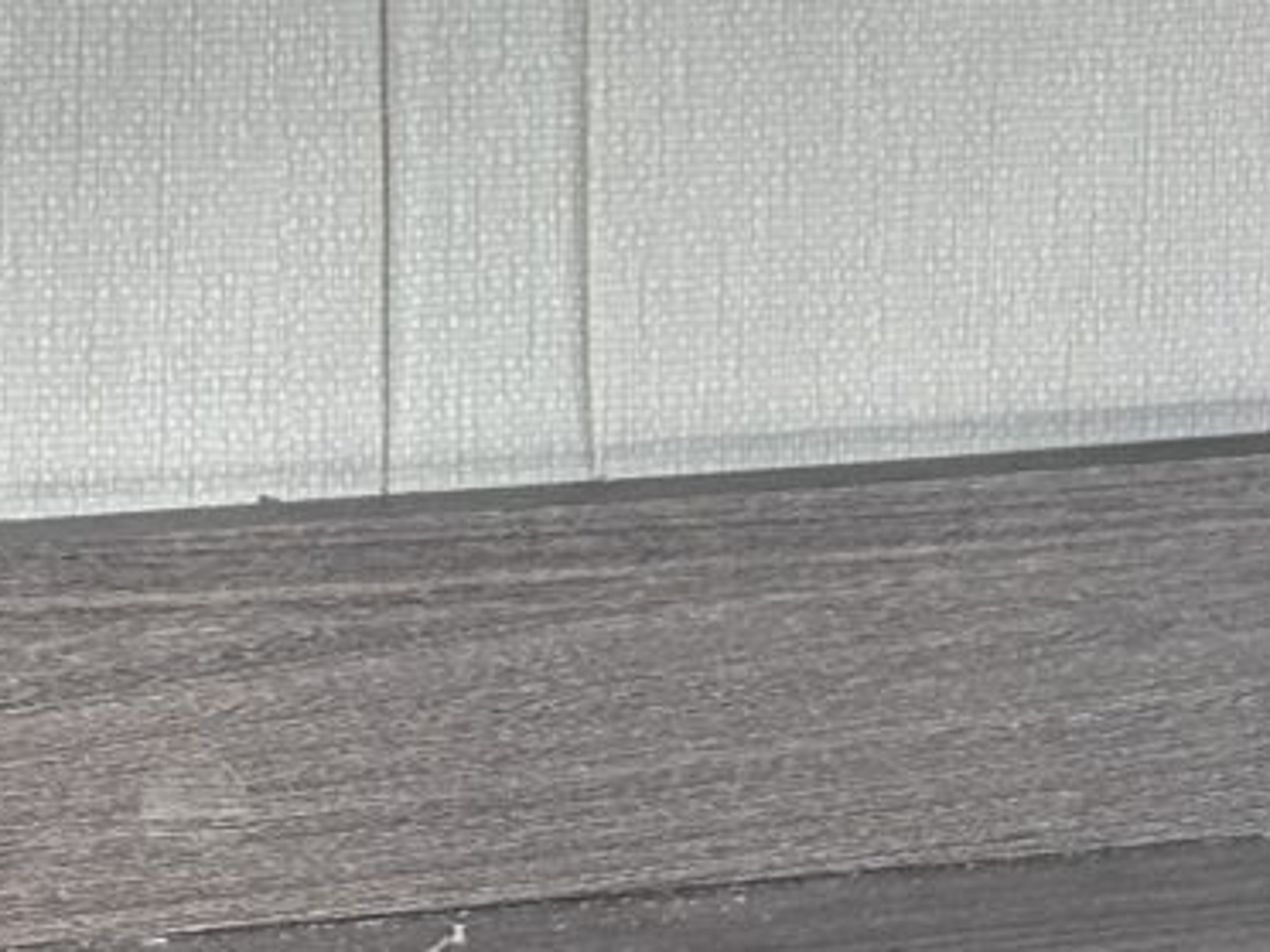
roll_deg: -1.8
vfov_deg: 10.6
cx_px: 2547
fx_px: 4843
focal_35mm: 132
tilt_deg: +0.7
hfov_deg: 13.0
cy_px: -764
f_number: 1.78
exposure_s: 1/137
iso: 100
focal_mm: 6.86
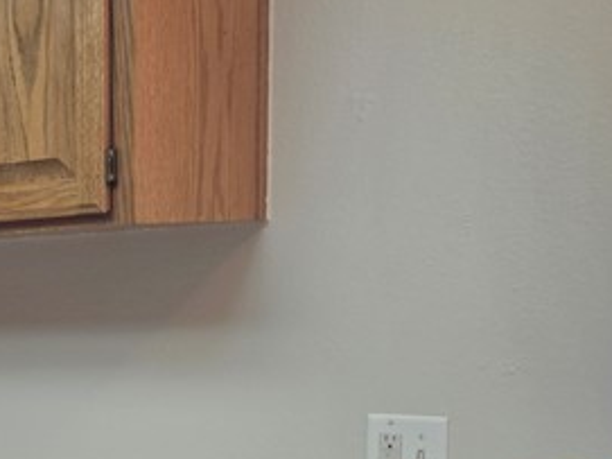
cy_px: 484
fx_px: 1537
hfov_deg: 19.9
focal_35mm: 87
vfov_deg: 16.5
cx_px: -264
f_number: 1.4
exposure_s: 1/120
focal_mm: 6.5
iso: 100
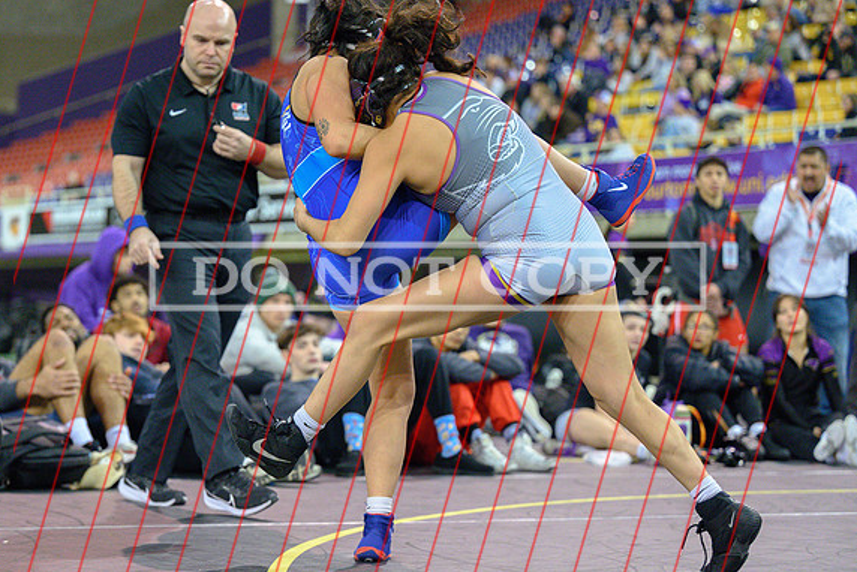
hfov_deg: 20.8
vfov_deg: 14.0
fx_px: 2334
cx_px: 365
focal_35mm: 98
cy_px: 316
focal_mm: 83
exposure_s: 1/640
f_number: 2.8
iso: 5000
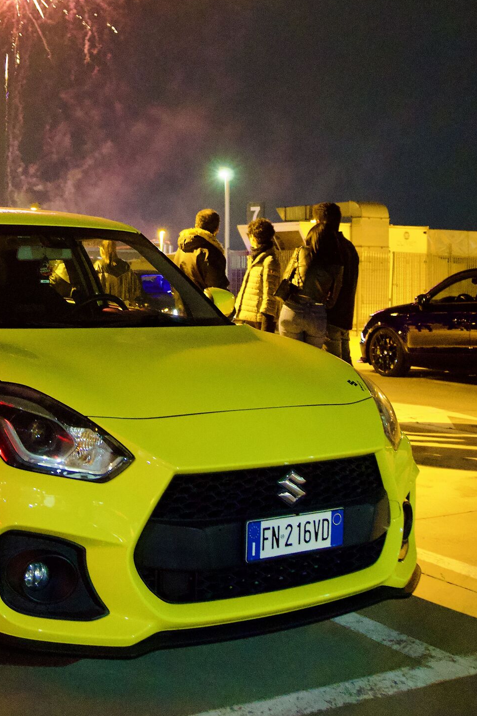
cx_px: 89
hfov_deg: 26.5
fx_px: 994
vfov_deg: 38.7
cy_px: 192
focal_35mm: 50
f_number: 4
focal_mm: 20
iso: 6400
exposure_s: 1/10
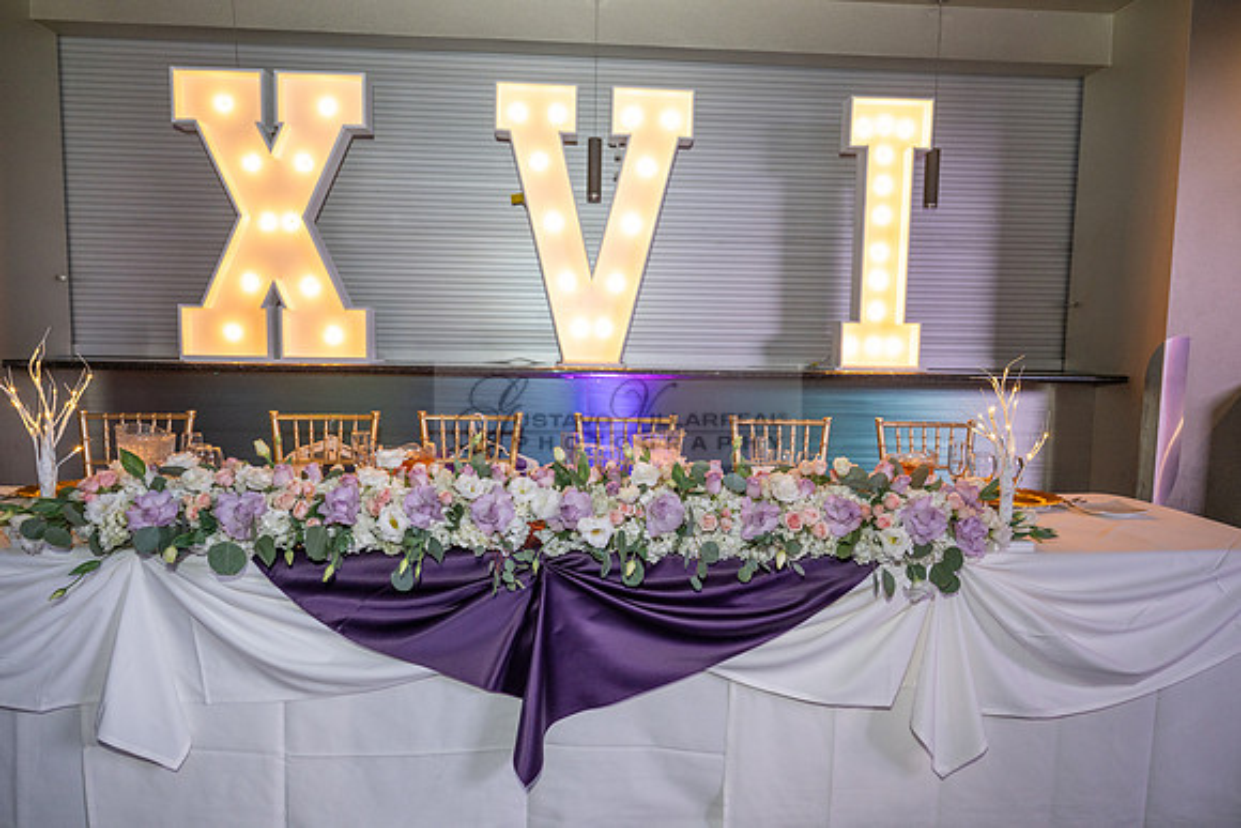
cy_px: 414
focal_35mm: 24
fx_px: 827
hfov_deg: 73.7
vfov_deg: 53.2
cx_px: 620
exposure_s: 1/100
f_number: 2.8
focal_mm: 24
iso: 800
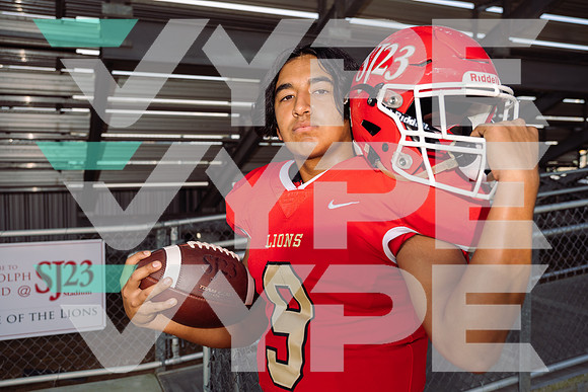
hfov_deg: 57.2
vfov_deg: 40.0
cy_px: 196
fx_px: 539
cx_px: 294
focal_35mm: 33
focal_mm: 33
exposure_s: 1/250
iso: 125
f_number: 5
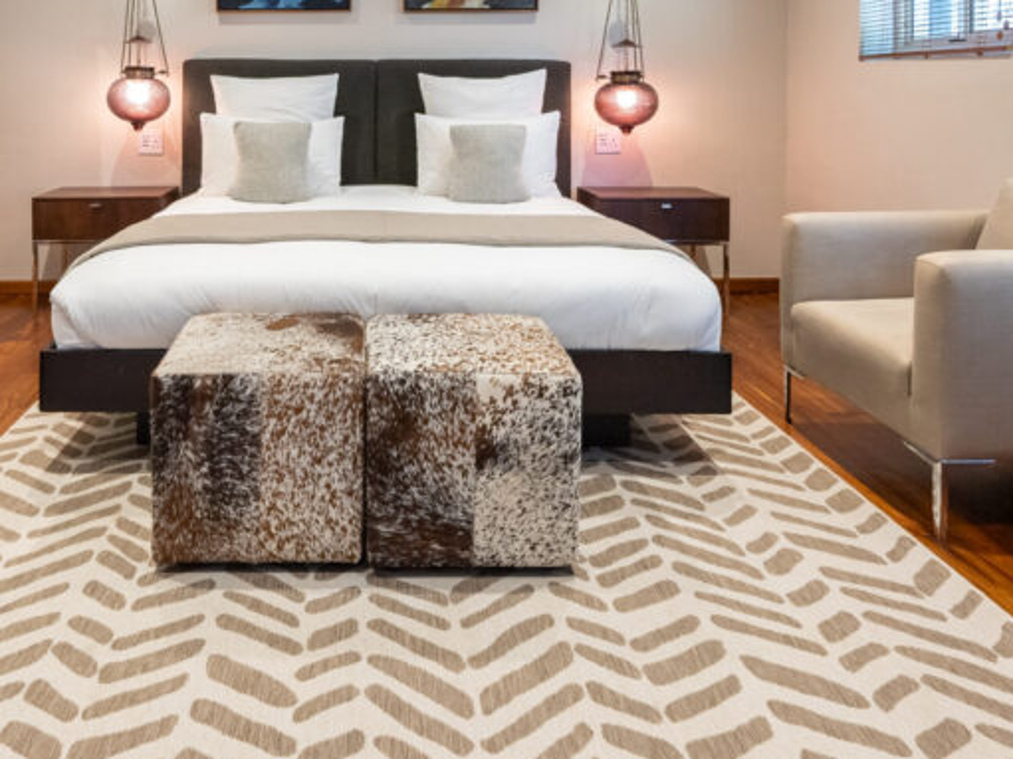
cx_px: 333
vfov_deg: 46.7
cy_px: 87
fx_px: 790
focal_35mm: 27
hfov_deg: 63.6
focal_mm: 14
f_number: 5.6
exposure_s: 1/20
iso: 320
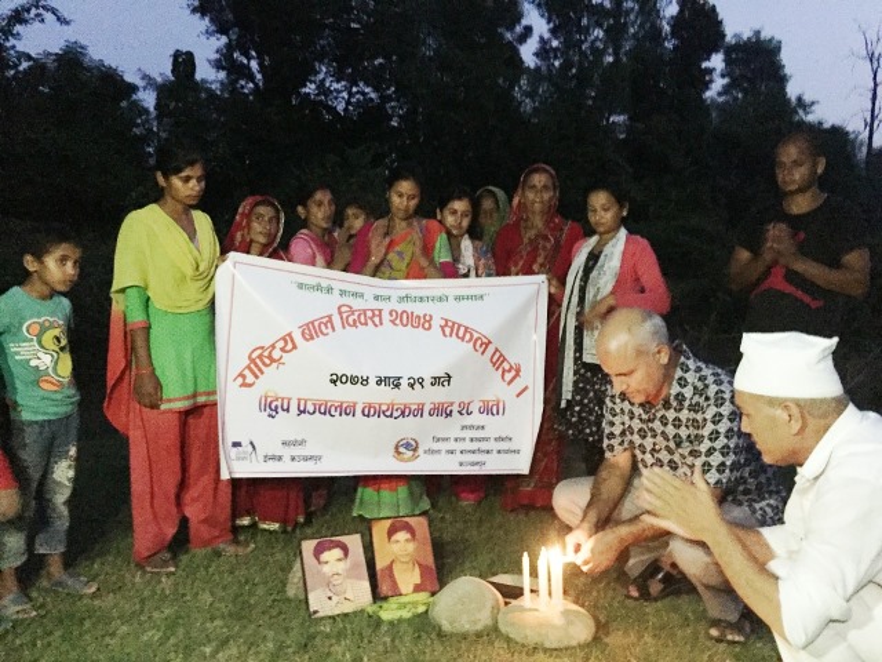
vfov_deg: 48.2
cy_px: 331
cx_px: 441
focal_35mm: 29
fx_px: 739
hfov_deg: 61.7
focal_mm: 4.15
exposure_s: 1/17
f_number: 2.2
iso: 1000
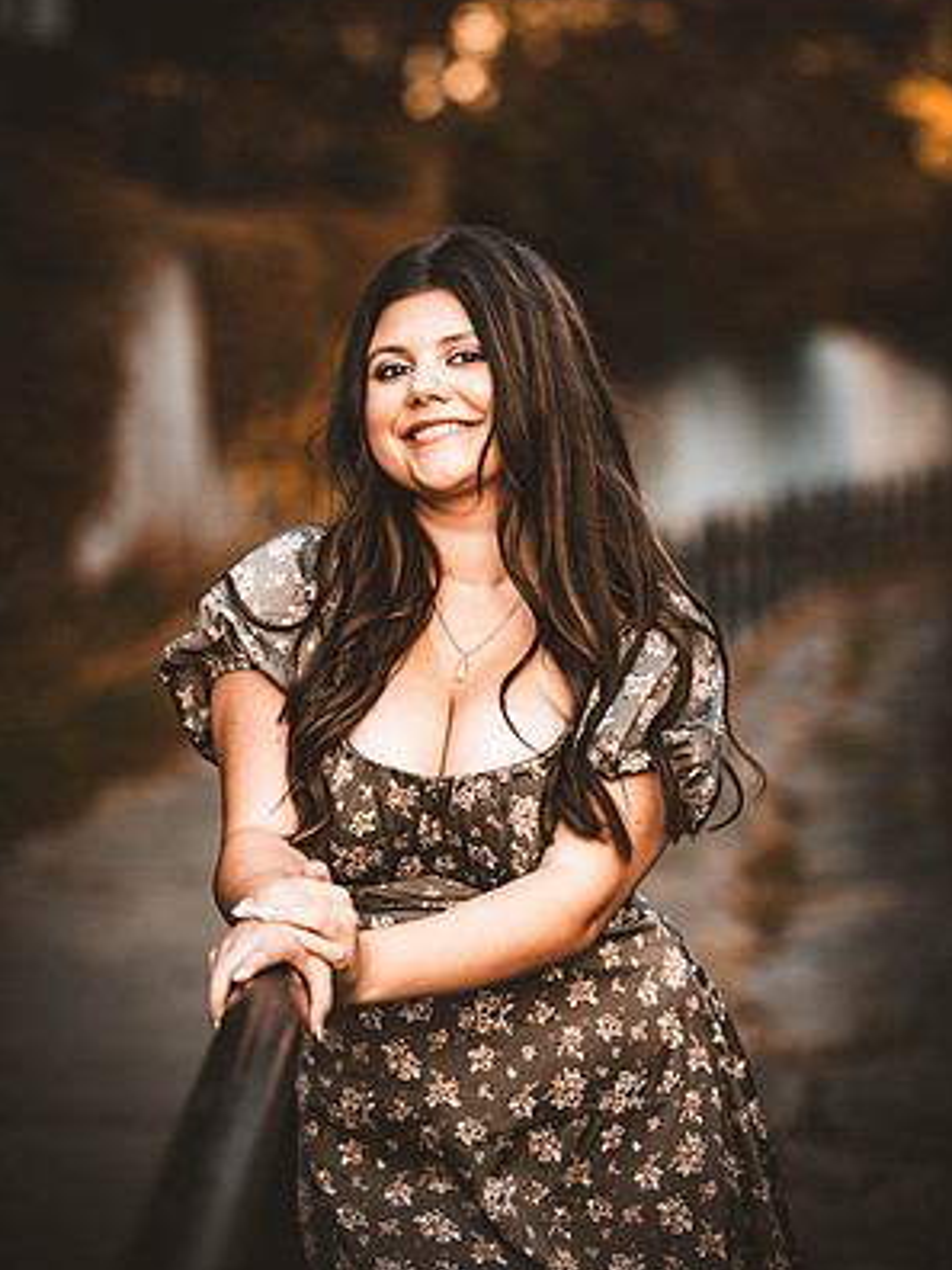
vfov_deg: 15.1
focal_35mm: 131
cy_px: 571
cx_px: 478
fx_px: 4804
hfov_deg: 11.3
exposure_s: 1/500
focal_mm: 120
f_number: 2.8
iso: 400
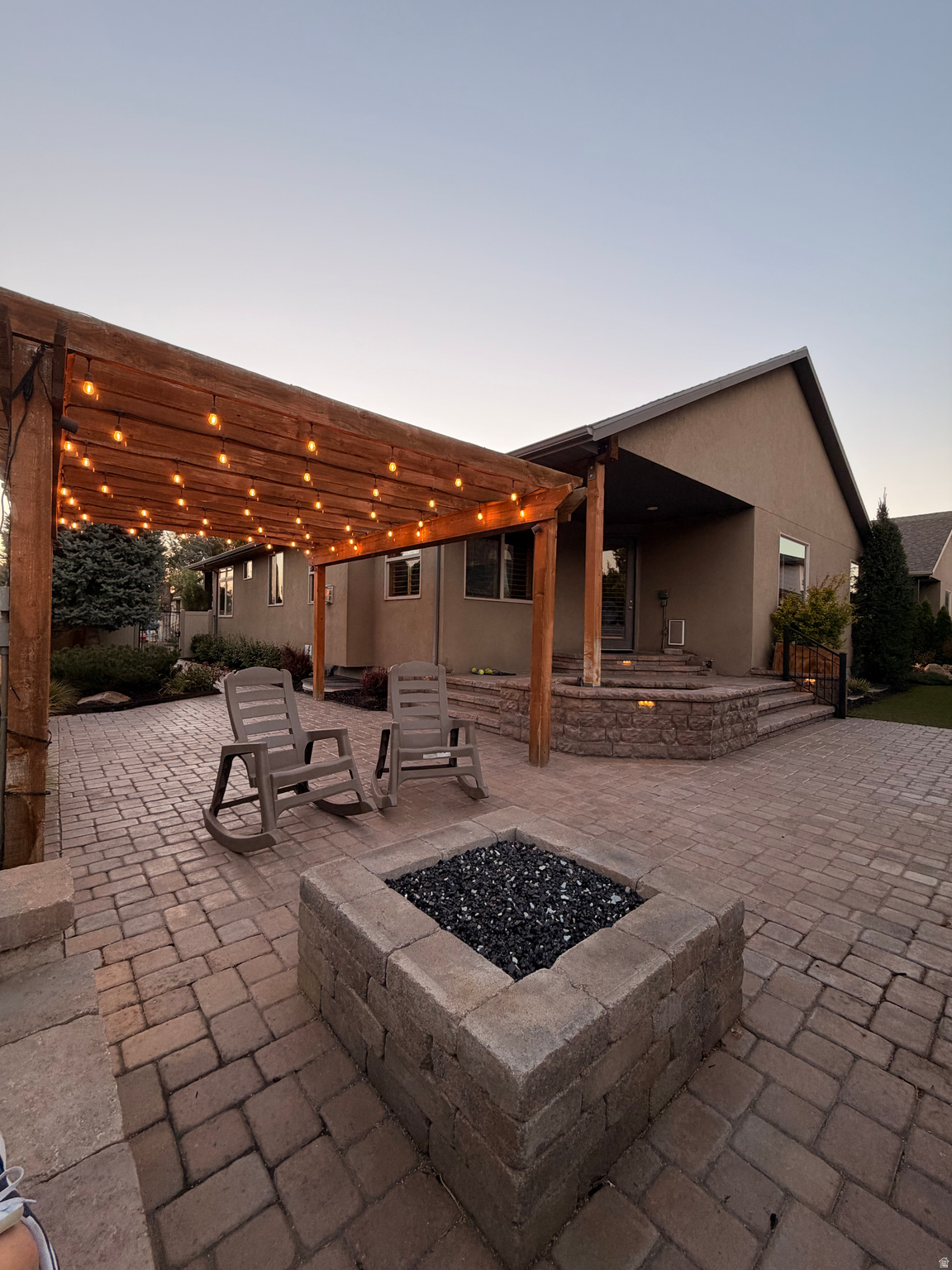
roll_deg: -0.9
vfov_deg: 102.1
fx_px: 513
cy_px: 635
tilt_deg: -1.5
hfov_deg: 85.7
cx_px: 476
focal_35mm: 14
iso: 125
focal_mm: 2.22
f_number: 2.2
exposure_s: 1/120
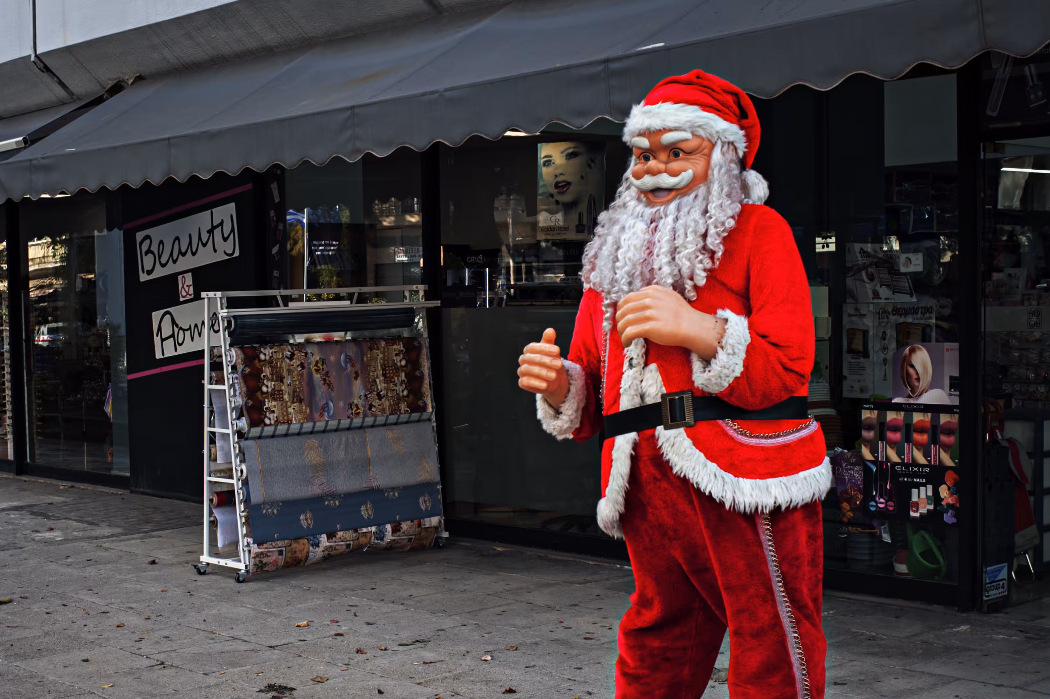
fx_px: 1370
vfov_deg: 28.4
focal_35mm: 47
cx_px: 521
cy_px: 467
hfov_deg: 41.9
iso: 200
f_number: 8
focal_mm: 35
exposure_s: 1/125
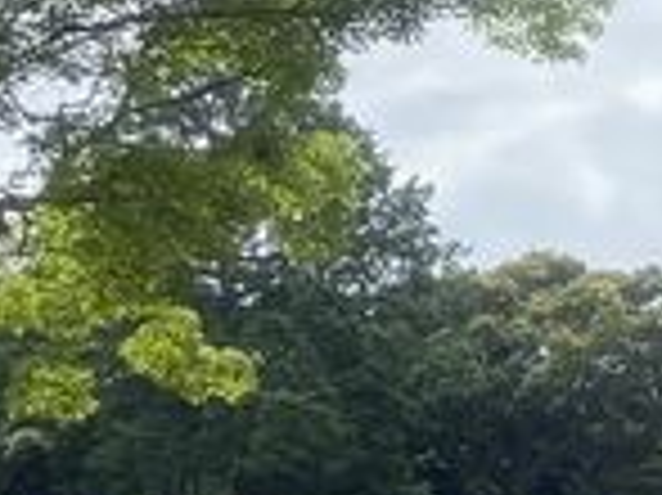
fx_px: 2752
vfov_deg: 10.3
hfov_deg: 12.8
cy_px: 209
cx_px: 1070
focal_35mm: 144
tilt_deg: +21.0
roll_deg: +13.5
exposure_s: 1/1754
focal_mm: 4.25
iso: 32
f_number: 1.8
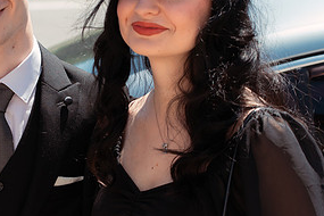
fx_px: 1647
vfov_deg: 7.5
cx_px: 15
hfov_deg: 11.1
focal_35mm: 183
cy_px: 104
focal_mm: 90
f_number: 5
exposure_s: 1/500
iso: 200
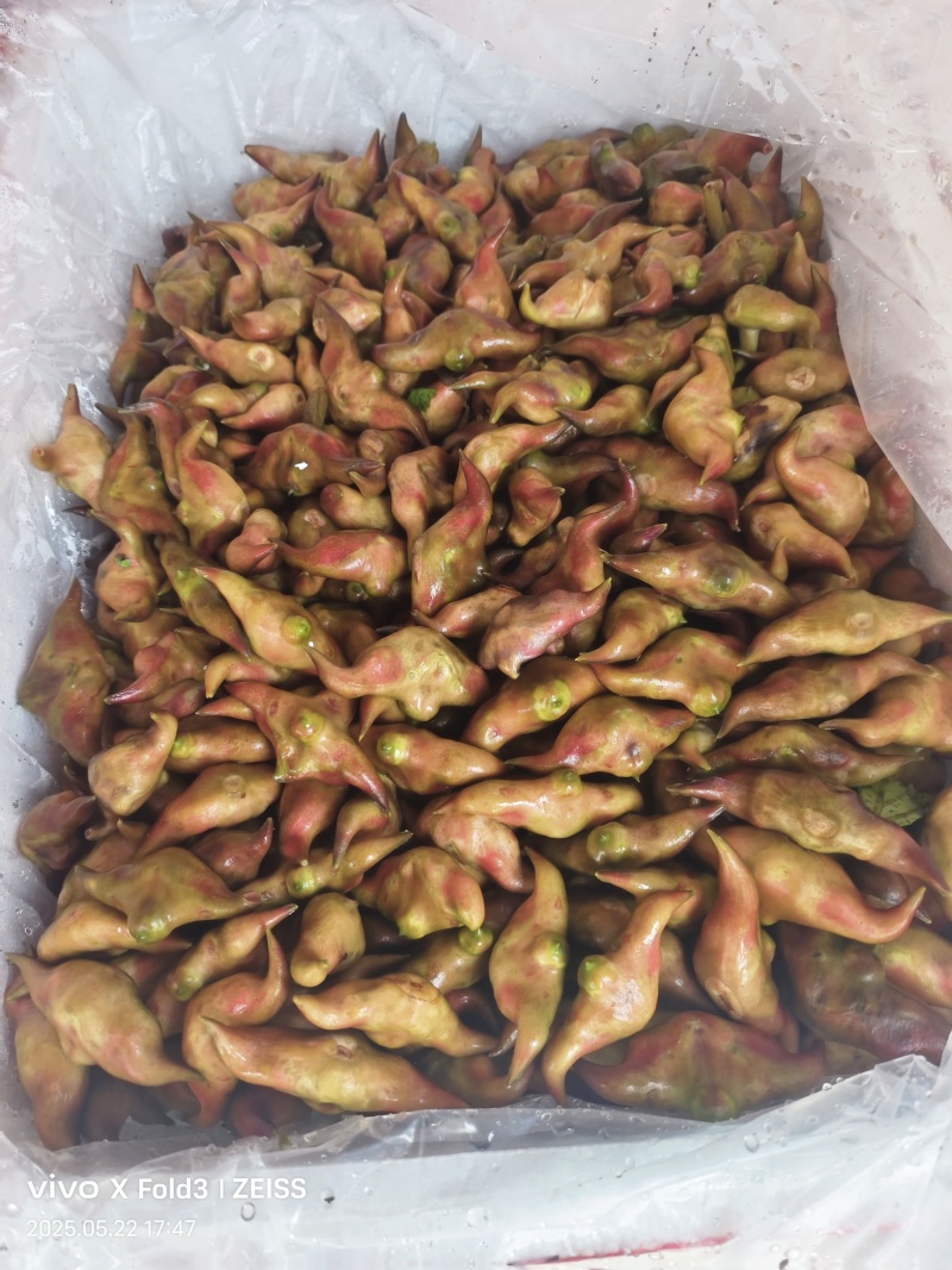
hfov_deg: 58.9
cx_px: 476
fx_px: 844
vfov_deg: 73.9
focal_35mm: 23
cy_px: 635
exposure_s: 1/50
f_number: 1.75
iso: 260
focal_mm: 5.5
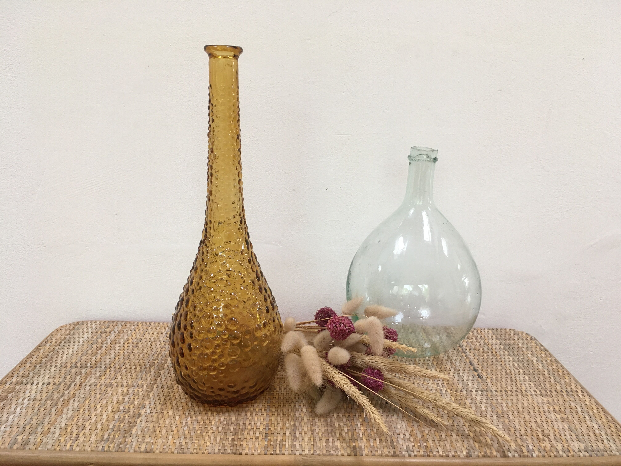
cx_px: 310
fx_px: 520
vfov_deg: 48.2
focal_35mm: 29
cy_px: 233
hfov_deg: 61.7
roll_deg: -1.0
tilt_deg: -15.2
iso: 64
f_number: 2.2
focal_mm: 4.15
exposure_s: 1/33
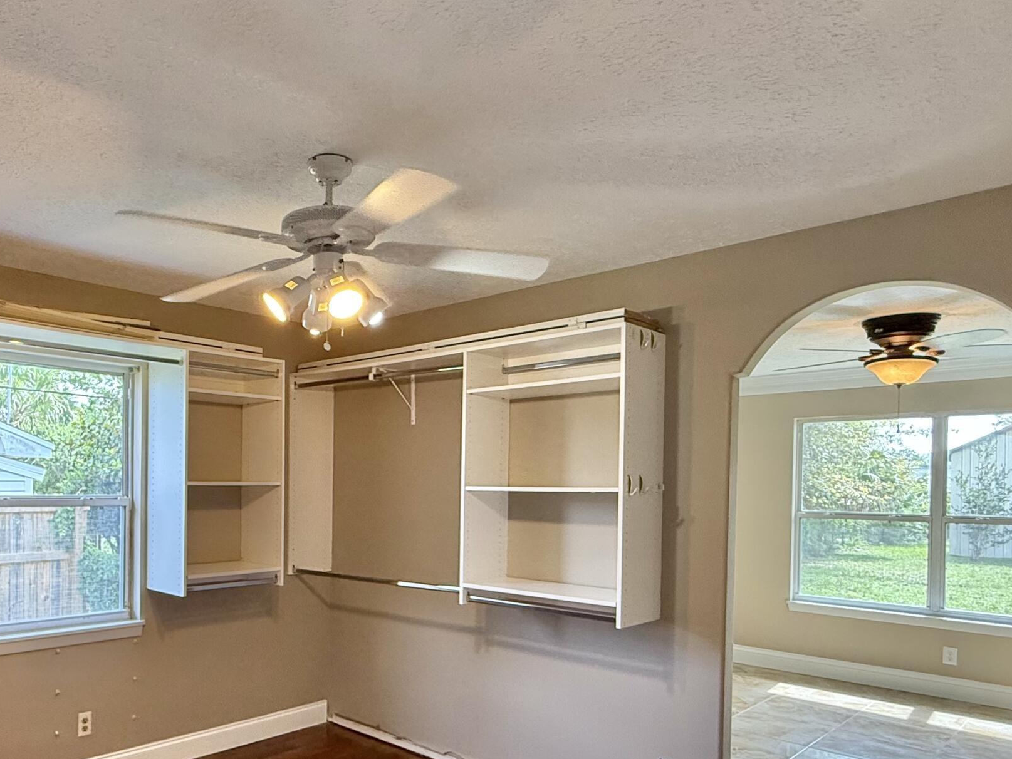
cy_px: 493
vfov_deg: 52.3
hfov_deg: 64.6
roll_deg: -0.8
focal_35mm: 26
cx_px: 300
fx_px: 760
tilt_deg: +0.0
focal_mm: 2.22
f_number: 2.2
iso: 320
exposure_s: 1/120
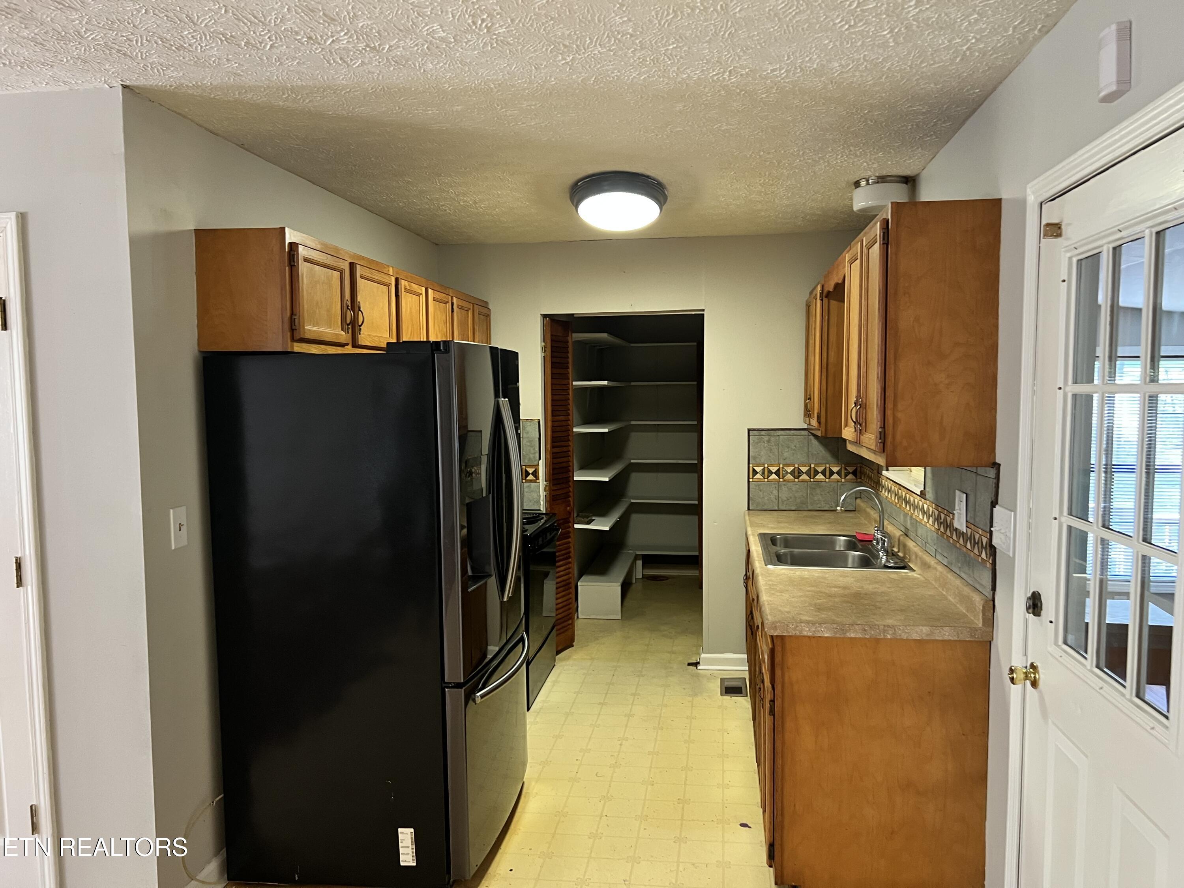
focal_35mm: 26
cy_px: 444
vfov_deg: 53.1
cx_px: 592
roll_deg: +0.1
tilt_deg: -3.8
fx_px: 889
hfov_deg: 67.3
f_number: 1.5
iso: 200
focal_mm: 5.7
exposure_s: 1/60
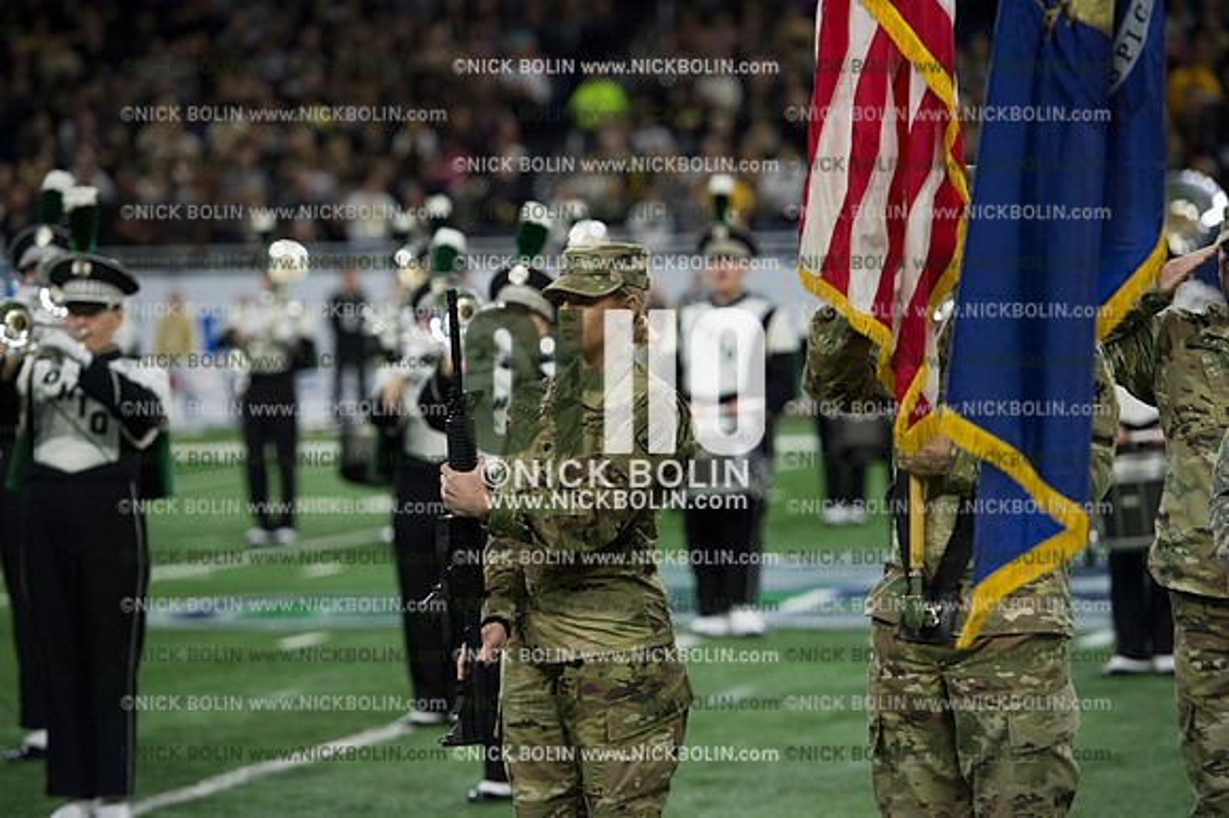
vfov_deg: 8.6
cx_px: 614
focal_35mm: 160
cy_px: 409
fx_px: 5459
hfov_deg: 12.8
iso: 2500
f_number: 3.5
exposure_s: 1/2000
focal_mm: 160
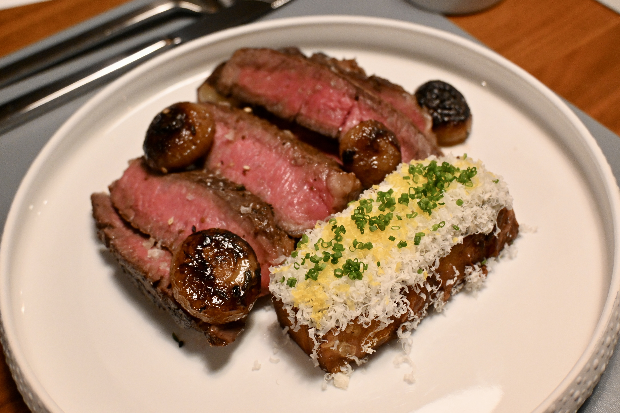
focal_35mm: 44
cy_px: 206
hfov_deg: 45.0
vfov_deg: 30.8
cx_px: 310
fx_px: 749
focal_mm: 29
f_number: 4.8
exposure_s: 1/125
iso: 2800
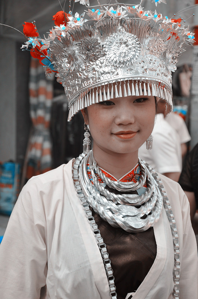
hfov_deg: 14.7
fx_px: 770
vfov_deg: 21.9
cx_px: 99
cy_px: 150
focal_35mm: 93
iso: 200
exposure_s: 1/200
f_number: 7.1
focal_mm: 62
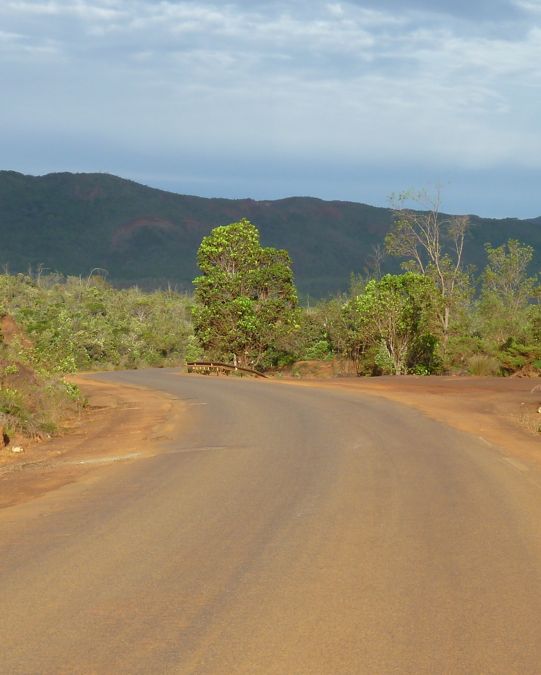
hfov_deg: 13.0
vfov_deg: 16.2
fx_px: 2381
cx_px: 256
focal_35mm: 119
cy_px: 345
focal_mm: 11
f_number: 4.1
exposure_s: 1/200
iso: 80
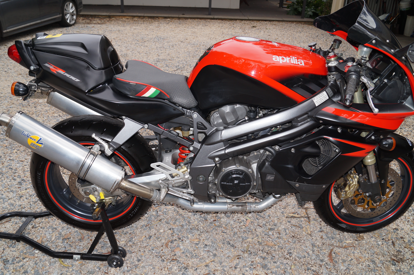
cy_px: 138
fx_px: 345
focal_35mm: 30
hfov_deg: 62.0
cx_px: 207
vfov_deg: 43.6
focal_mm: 20
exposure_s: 1/160
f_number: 4
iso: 160
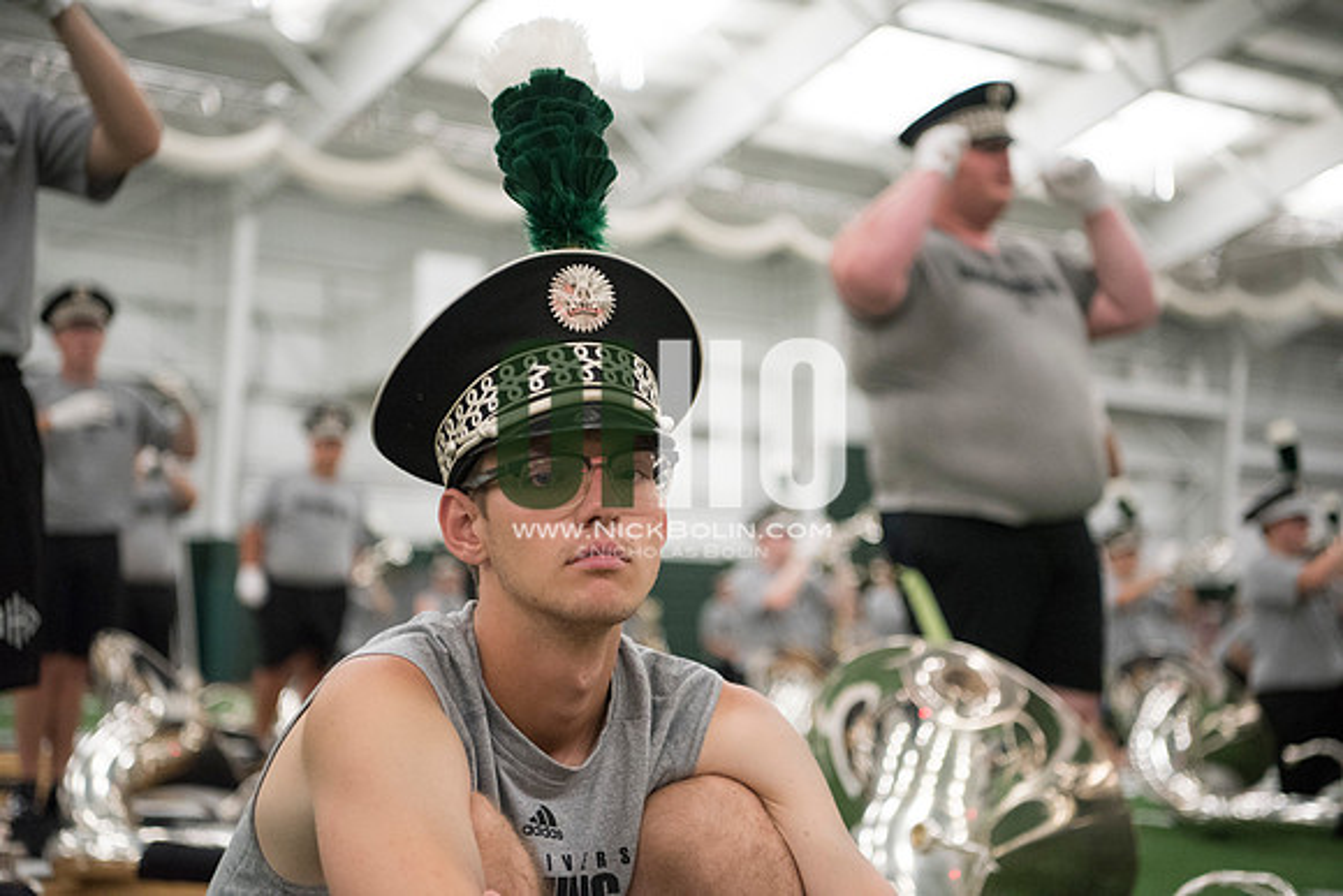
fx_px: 2313
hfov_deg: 32.4
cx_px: 672
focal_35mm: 62
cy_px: 448
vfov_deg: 21.9
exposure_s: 1/320
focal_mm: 62
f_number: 3.2
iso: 3200
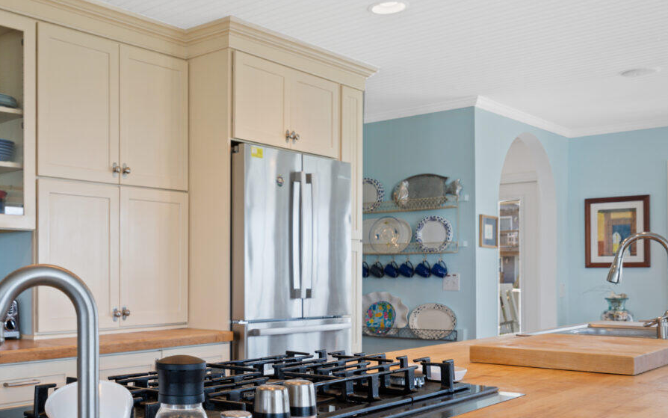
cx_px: 177
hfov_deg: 45.7
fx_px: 765
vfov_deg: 30.3
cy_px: 276
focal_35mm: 42
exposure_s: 1/10
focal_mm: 18
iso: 100
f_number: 5.6
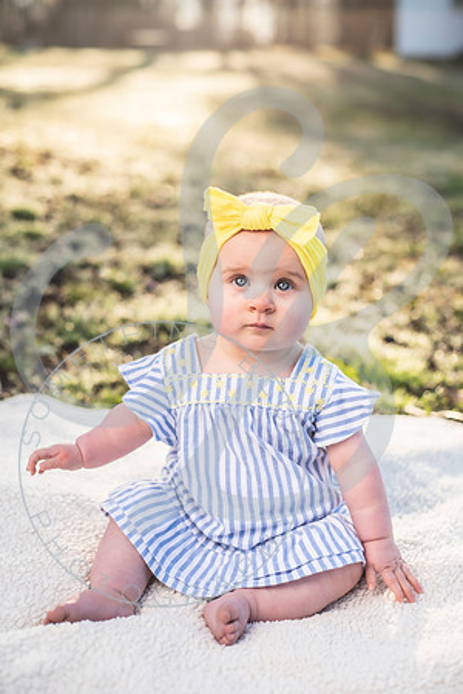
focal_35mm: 50
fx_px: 965
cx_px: 232
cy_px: 347
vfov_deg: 39.6
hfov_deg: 27.0
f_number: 2.8
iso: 100
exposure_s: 1/320
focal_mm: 50
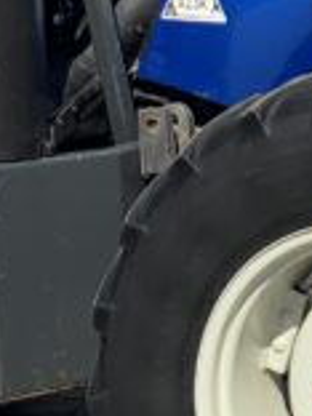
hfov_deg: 7.8
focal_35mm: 190
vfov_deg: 10.3
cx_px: 267
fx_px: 2283
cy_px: -67
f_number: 1.8
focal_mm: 3
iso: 16
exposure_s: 1/1490
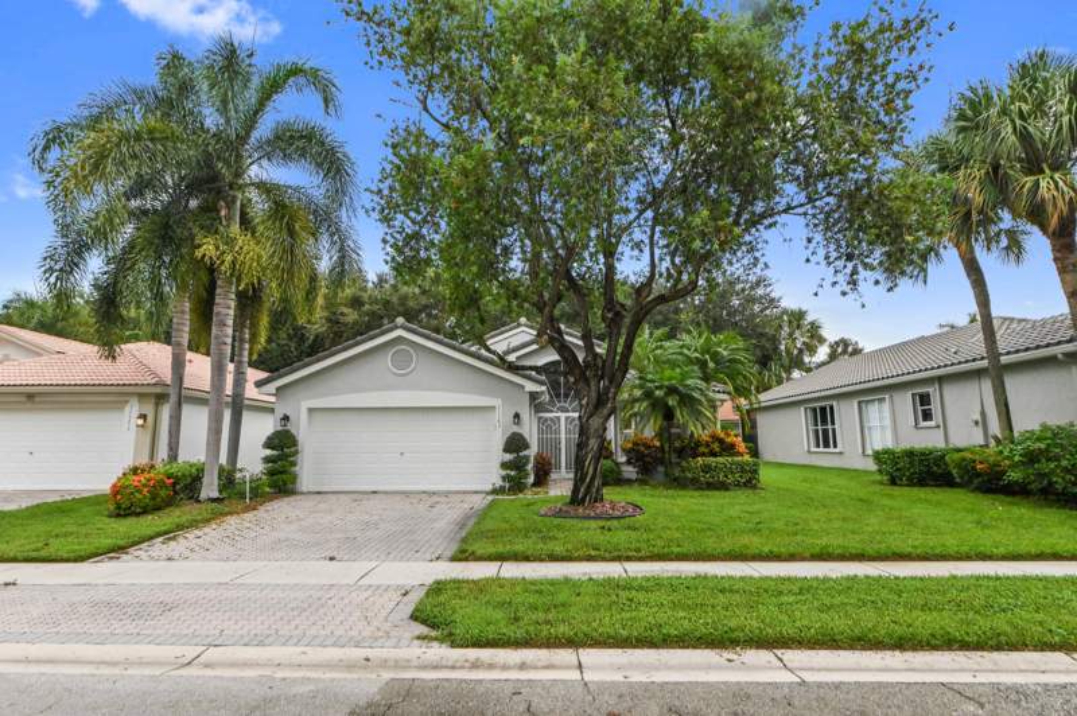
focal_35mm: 20
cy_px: 358
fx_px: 598
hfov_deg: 84.0
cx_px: 538
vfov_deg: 61.8
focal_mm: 20
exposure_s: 1/1250
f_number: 9
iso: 400
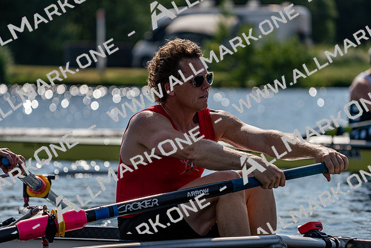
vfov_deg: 5.5
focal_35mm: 248
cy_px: 124
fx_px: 2556
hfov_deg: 8.3
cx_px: 186
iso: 100
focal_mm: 248
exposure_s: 1/1600
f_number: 5.6
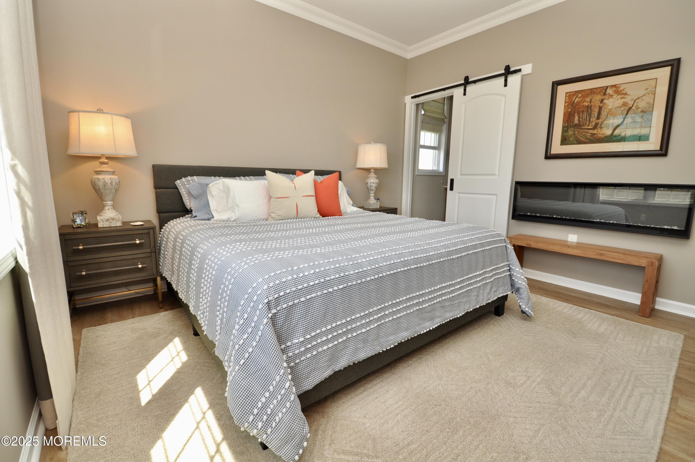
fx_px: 289
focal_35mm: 15
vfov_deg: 77.2
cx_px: 348
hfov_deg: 100.5
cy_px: 231
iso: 400
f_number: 5
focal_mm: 10
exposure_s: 1/100
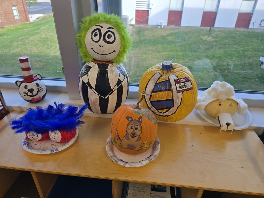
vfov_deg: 58.9
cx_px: 132
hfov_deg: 73.9
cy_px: 99
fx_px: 175
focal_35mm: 23
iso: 25
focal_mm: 6.3
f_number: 1.7
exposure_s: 1/120
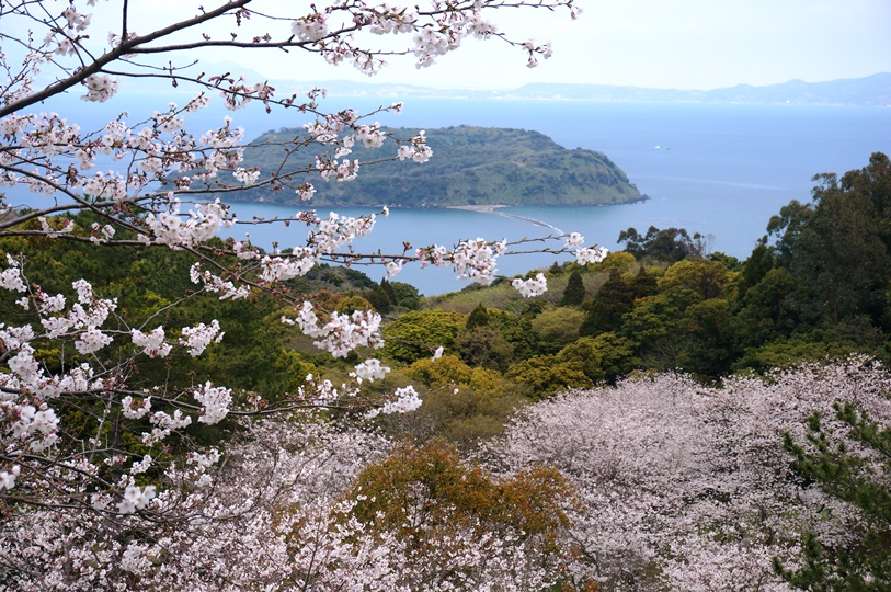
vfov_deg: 23.1
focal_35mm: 58
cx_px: 446
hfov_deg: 34.2
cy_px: 296
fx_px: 1446
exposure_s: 1/320
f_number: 6.3
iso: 100
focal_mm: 39
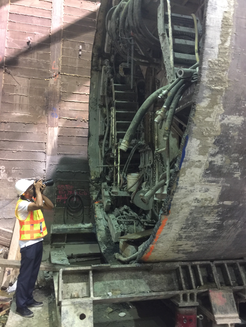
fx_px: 275
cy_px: 164
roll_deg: +0.2
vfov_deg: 61.7
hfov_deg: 48.2
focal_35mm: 29
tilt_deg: +4.4
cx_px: 123
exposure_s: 1/4
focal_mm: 4.15
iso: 80
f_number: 2.2
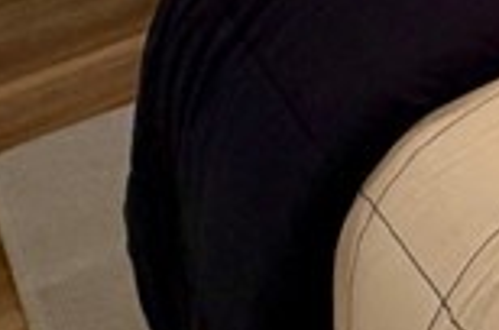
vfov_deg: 12.7
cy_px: -269
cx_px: 1192
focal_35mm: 97
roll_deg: +0.5
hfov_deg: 14.3
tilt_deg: -24.5
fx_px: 1342
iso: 160
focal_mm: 2.22
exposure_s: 1/60
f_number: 2.2
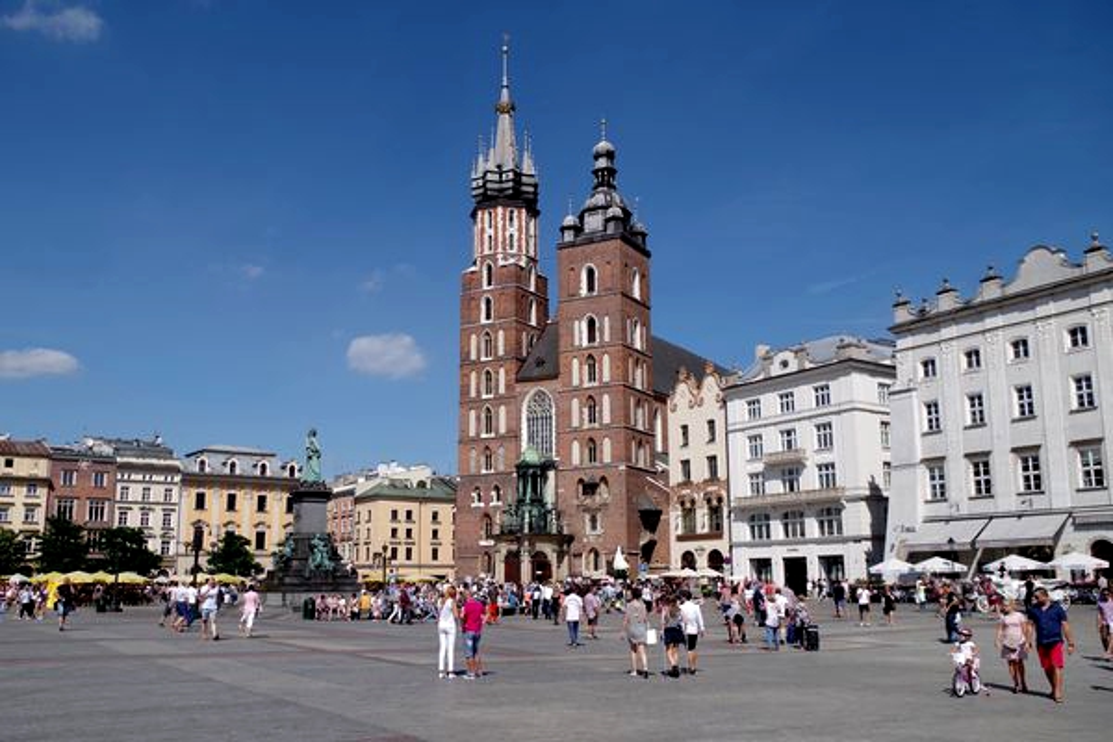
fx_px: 974
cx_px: 556
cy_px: 371
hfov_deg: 59.5
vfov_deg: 41.7
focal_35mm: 32
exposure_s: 1/400
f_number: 7.1
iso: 100
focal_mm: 21
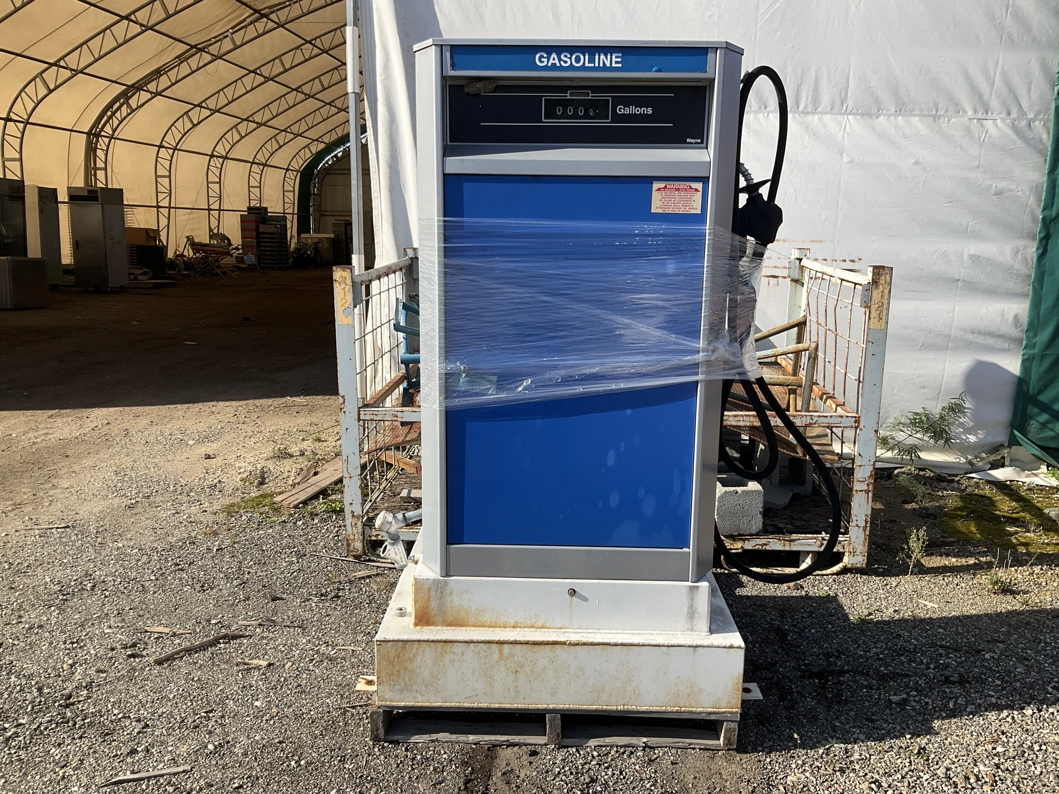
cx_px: 530
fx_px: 887
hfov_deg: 61.7
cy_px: 397
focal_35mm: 29
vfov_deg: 48.2
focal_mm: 3
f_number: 1.8
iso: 25
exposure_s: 1/1377
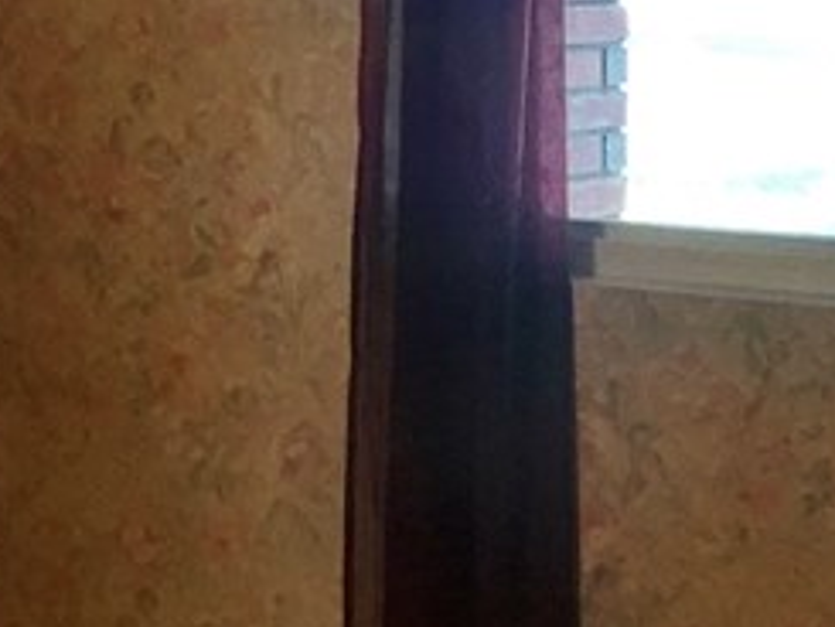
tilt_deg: -6.5
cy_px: 208
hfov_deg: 15.7
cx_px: 985
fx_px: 2920
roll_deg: -1.9
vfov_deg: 12.2
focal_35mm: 121
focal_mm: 4.15
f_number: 2.2
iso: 100
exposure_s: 1/30
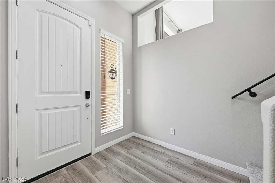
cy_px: 92
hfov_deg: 104.2
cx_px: 138
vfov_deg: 81.2
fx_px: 107
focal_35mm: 14
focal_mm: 14
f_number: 9
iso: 800
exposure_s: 1/500
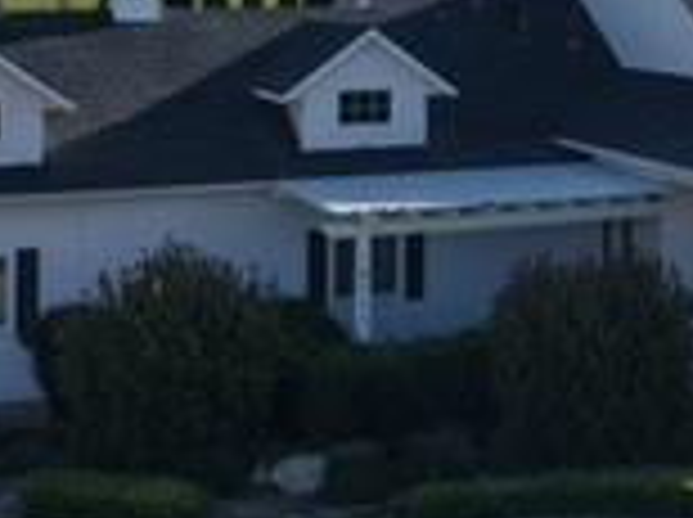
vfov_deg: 14.4
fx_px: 1999
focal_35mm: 100
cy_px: -41
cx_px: 711
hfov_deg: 19.1
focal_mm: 8.67
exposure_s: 1/6000
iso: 290
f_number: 1.8
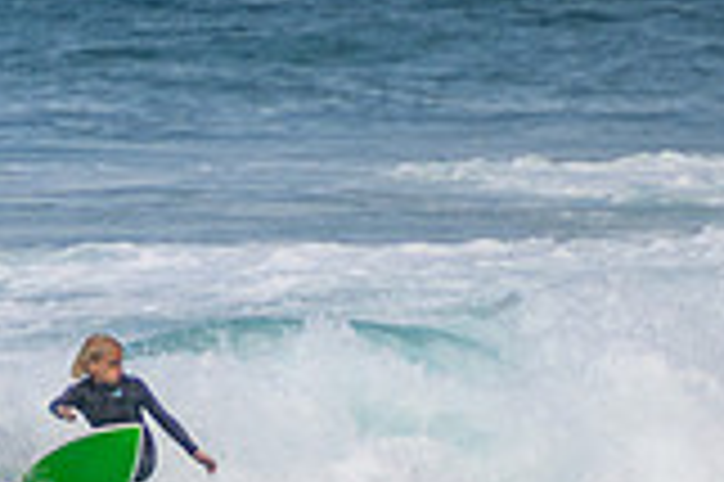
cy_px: 449
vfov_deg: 0.7
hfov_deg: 1.0
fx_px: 39859
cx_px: 44
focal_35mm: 1984
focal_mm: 400
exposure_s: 1/2000
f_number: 5.6
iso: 280
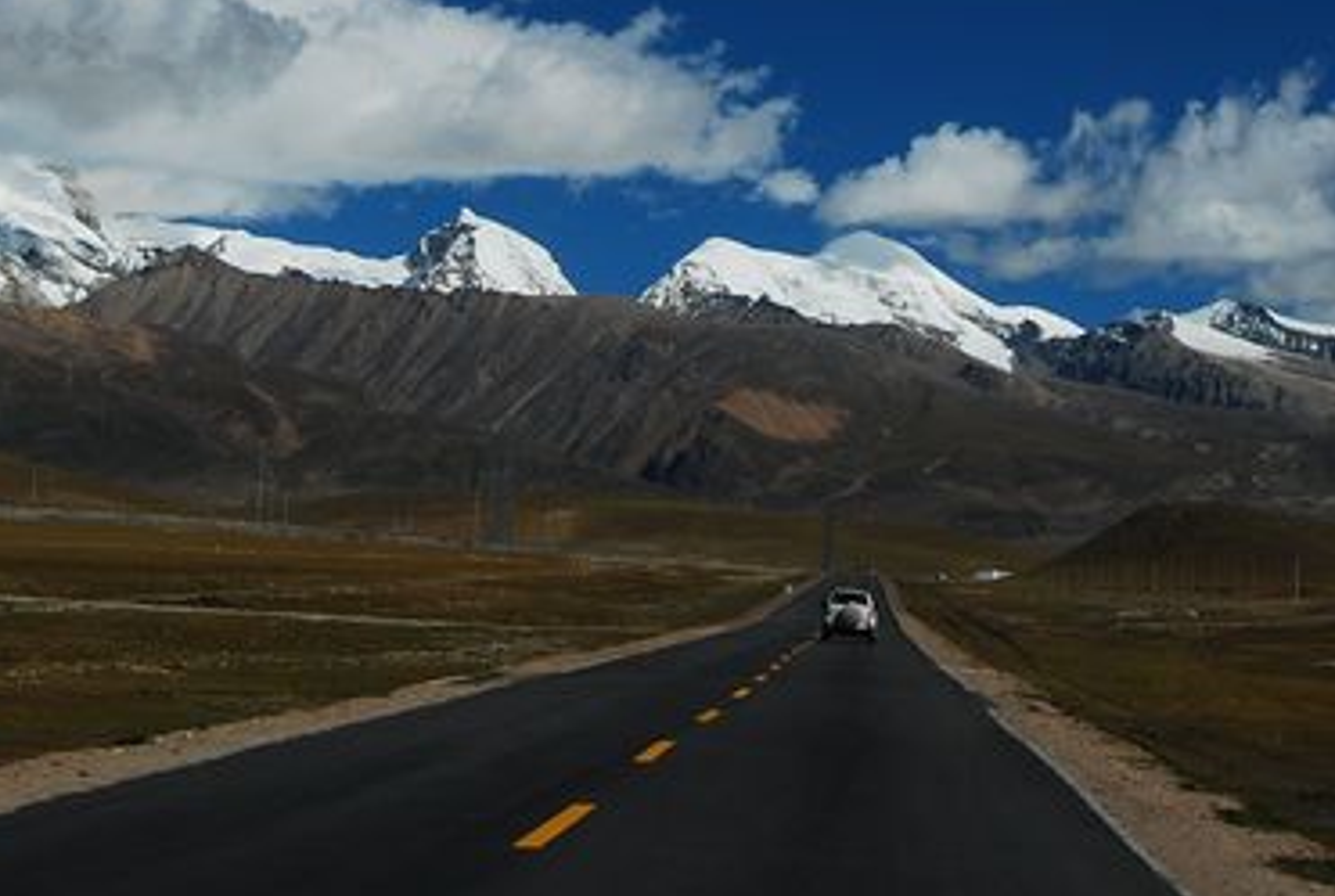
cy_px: -196
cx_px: 533
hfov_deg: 22.3
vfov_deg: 14.6
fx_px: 3381
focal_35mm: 91
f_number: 16
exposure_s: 1/160
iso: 100
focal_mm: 22
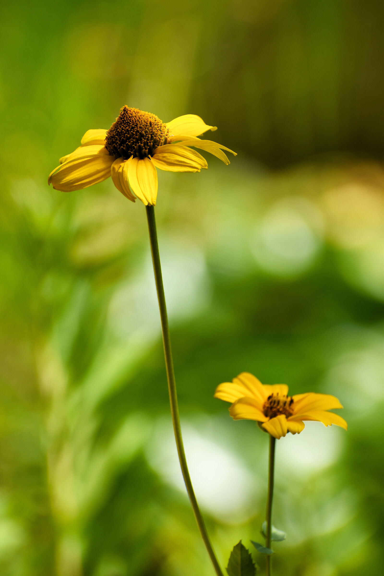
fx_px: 5040
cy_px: 288
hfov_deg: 4.4
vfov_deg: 6.5
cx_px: 192
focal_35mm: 315
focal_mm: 210
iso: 200
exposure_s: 1/500
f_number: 8
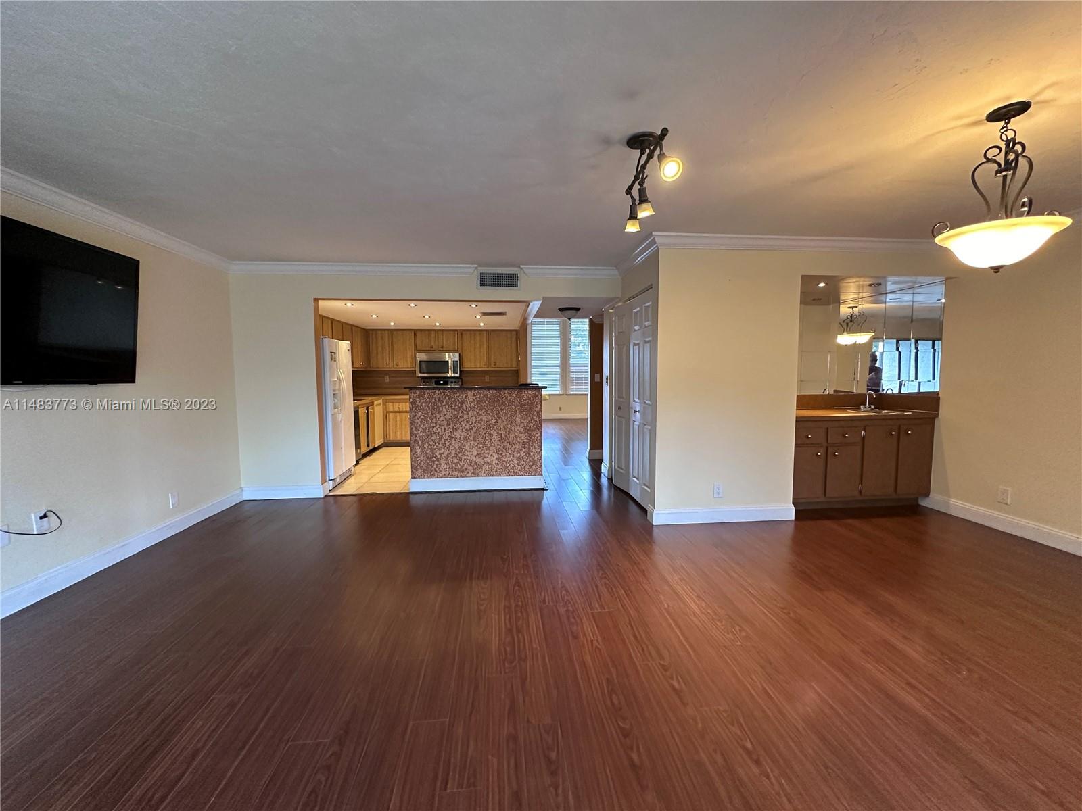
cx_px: 541
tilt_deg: -4.1
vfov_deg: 85.7
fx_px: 438
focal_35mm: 14
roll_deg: -0.3
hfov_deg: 102.1
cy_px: 406
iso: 250
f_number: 2.2
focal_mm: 2.22
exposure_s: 1/120
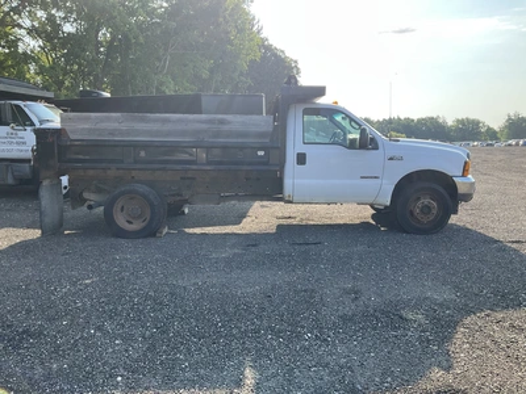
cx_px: 263
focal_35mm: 29
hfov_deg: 61.7
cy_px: 197
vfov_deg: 48.2
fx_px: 441
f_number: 1.8
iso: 25
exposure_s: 1/606
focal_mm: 3
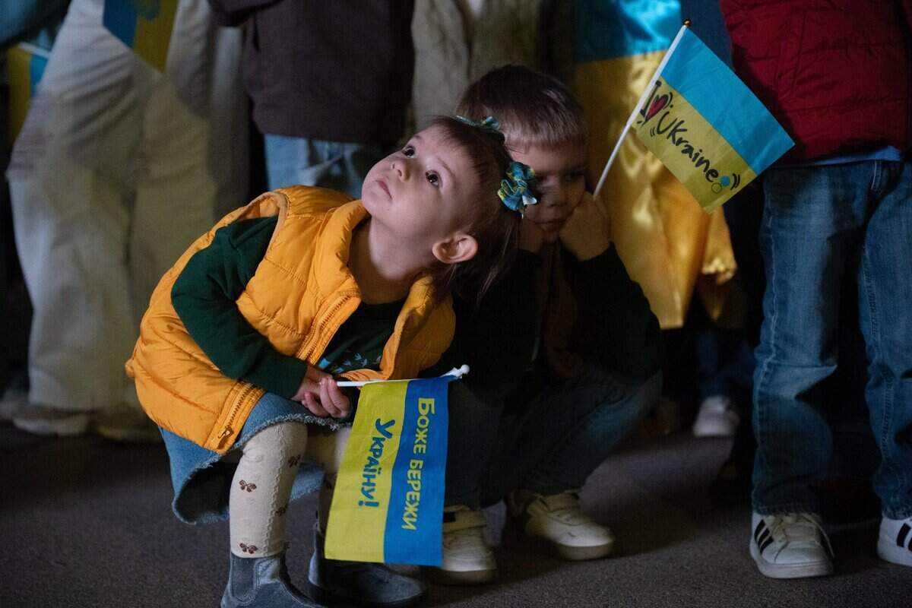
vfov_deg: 15.9
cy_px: 304
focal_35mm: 86
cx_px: 456
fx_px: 2178
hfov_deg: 23.6
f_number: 4
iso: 4000
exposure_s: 1/60
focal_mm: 86
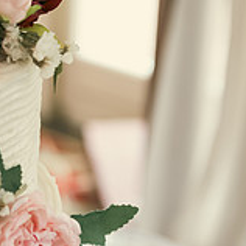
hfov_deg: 9.8
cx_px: -89
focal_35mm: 175
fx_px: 1407
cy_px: 13
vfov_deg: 9.9
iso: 800
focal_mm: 56
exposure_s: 1/160
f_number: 3.5
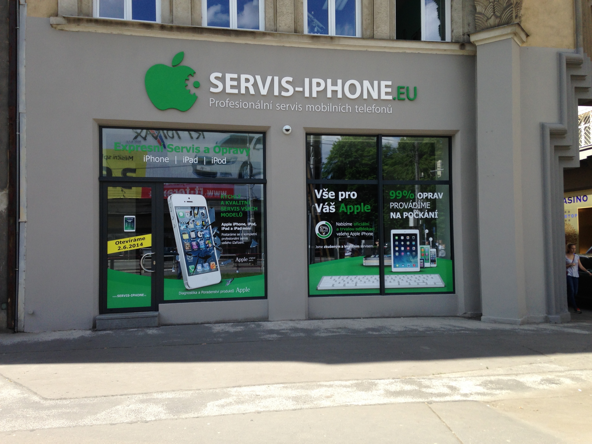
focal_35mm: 33
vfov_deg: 42.9
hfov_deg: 55.4
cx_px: 296
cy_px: 222
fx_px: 564
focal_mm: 4.12
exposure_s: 1/713
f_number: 2.4
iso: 50
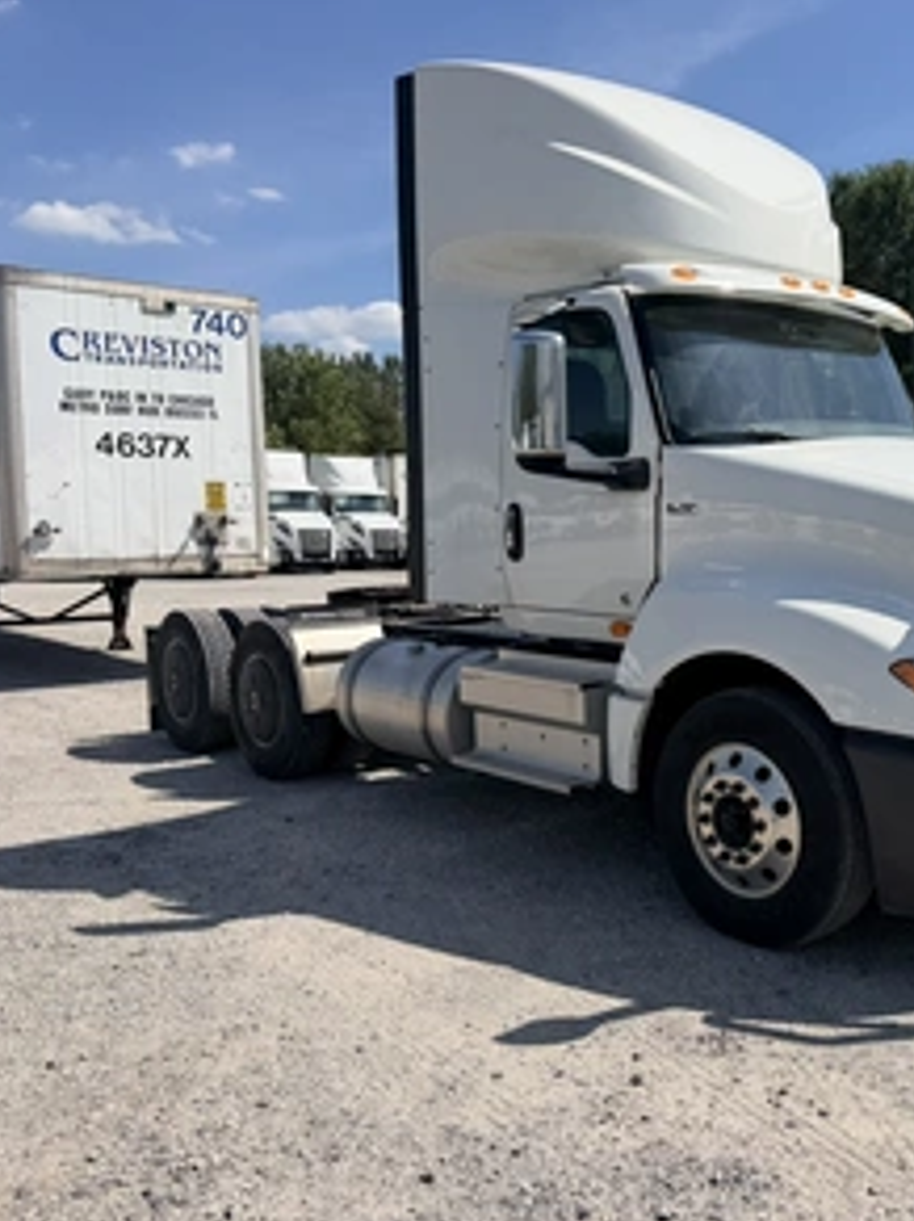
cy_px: 625
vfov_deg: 55.4
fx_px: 1163
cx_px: 646
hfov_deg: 42.0
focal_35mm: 33
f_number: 1.78
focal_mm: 6.76
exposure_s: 1/6173
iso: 80
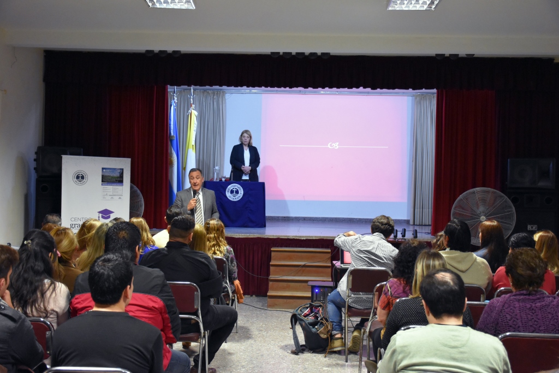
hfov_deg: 47.9
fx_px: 629
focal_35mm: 40
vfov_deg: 33.0
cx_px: 280
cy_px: 186
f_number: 4
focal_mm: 27
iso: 3200
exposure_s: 1/60
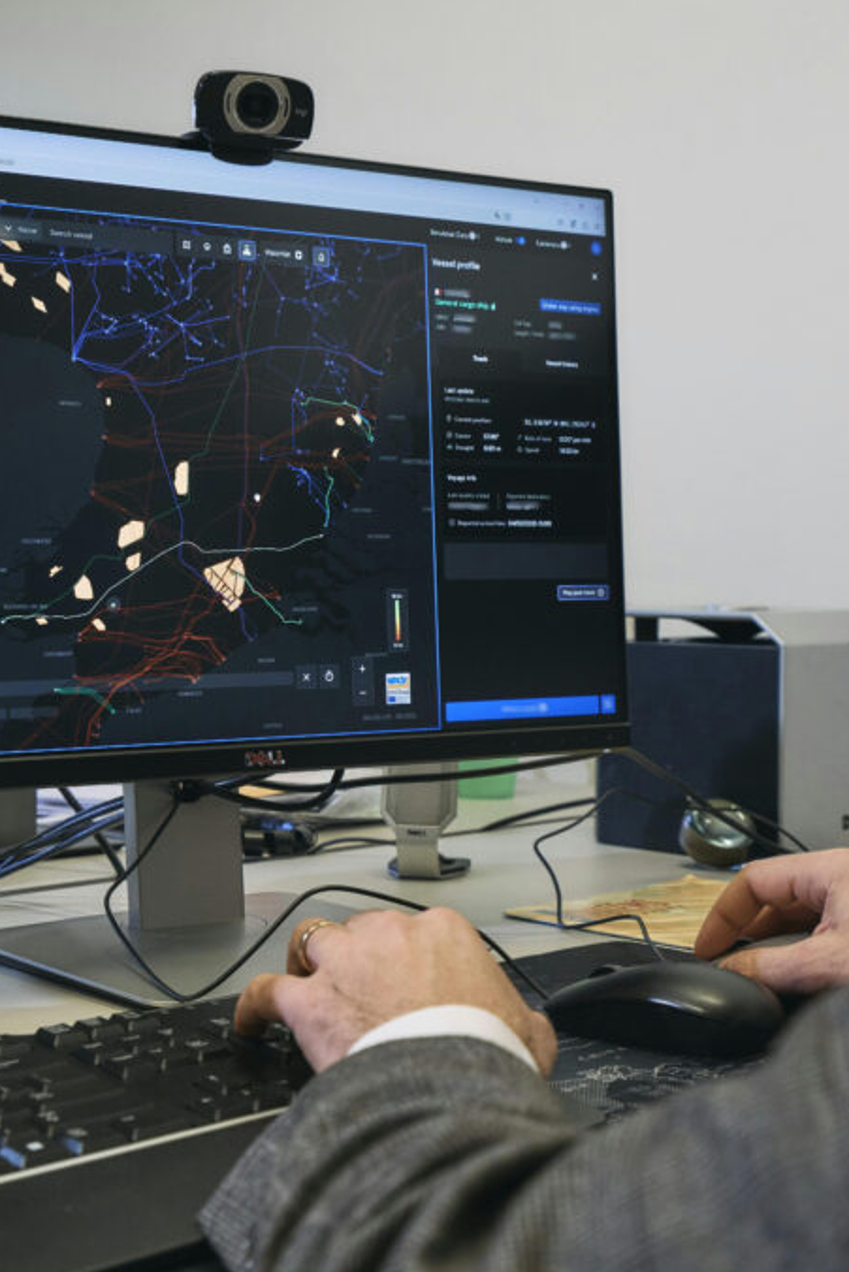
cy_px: 639
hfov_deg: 25.3
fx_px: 1874
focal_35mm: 53
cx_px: 245
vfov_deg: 37.5
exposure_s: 1/125
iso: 1250
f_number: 5.6
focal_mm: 35
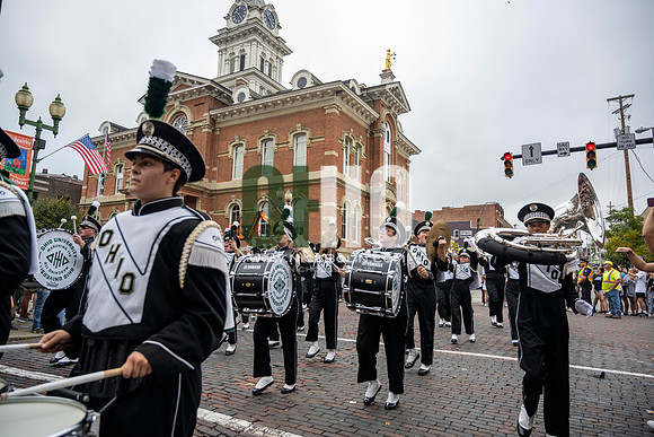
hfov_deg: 73.7
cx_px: 327
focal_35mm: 24
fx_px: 436
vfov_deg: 53.2
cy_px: 218
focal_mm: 24
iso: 800
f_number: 4
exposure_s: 1/1600
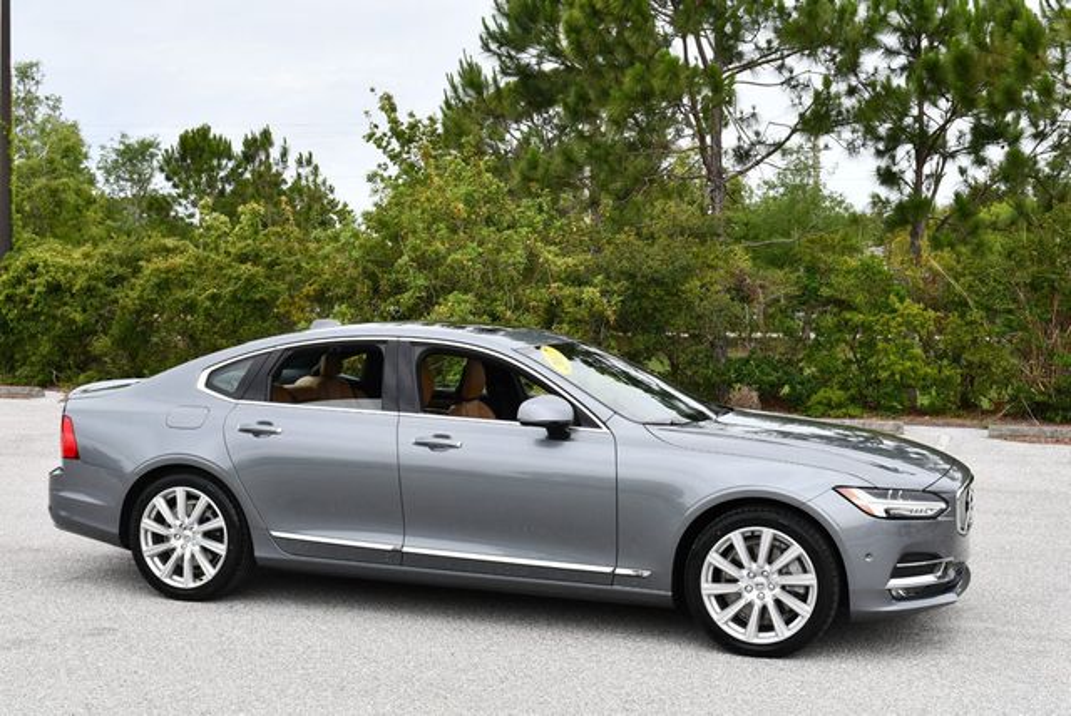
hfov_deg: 41.1
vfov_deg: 28.1
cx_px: 536
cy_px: 358
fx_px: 1429
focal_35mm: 48
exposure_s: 1/250
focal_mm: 24
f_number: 8
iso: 160
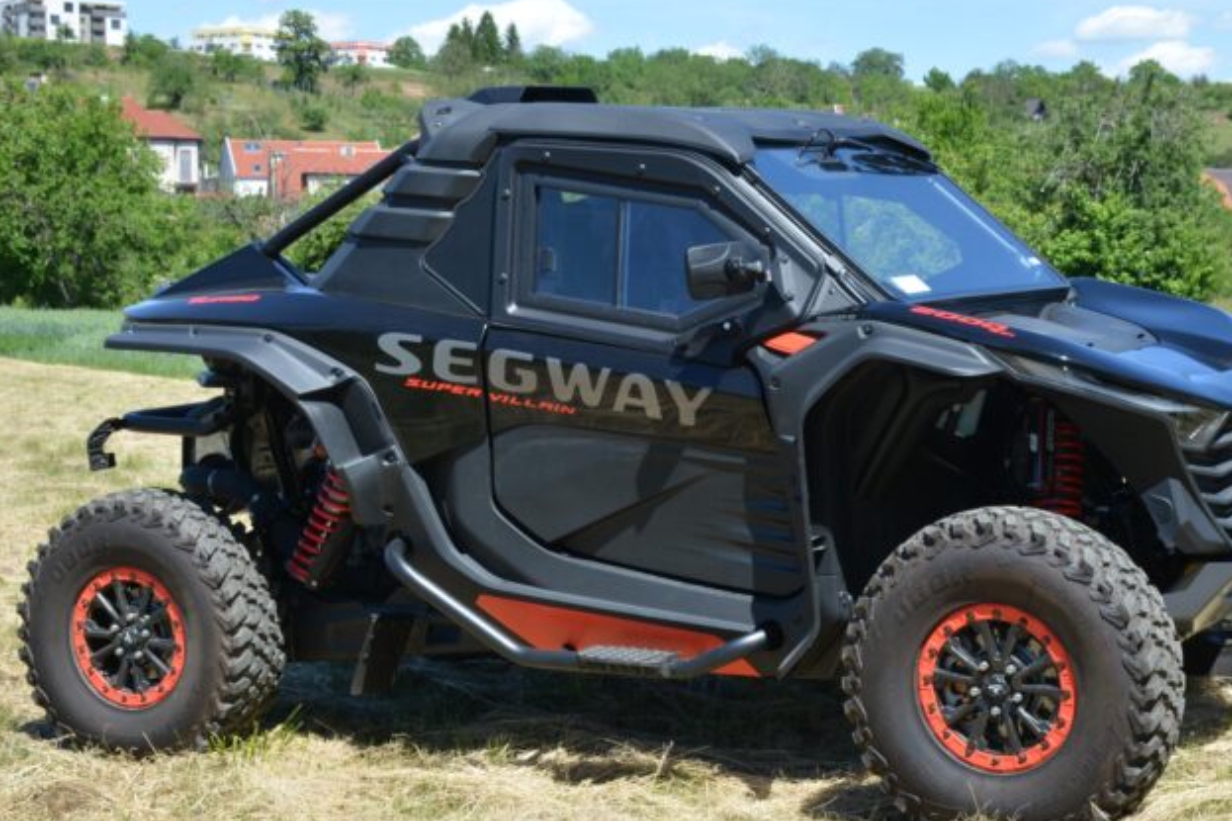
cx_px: 773
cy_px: 393
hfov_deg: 27.3
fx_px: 2532
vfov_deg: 18.4
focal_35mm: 74
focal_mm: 30
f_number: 8
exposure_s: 1/250
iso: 160
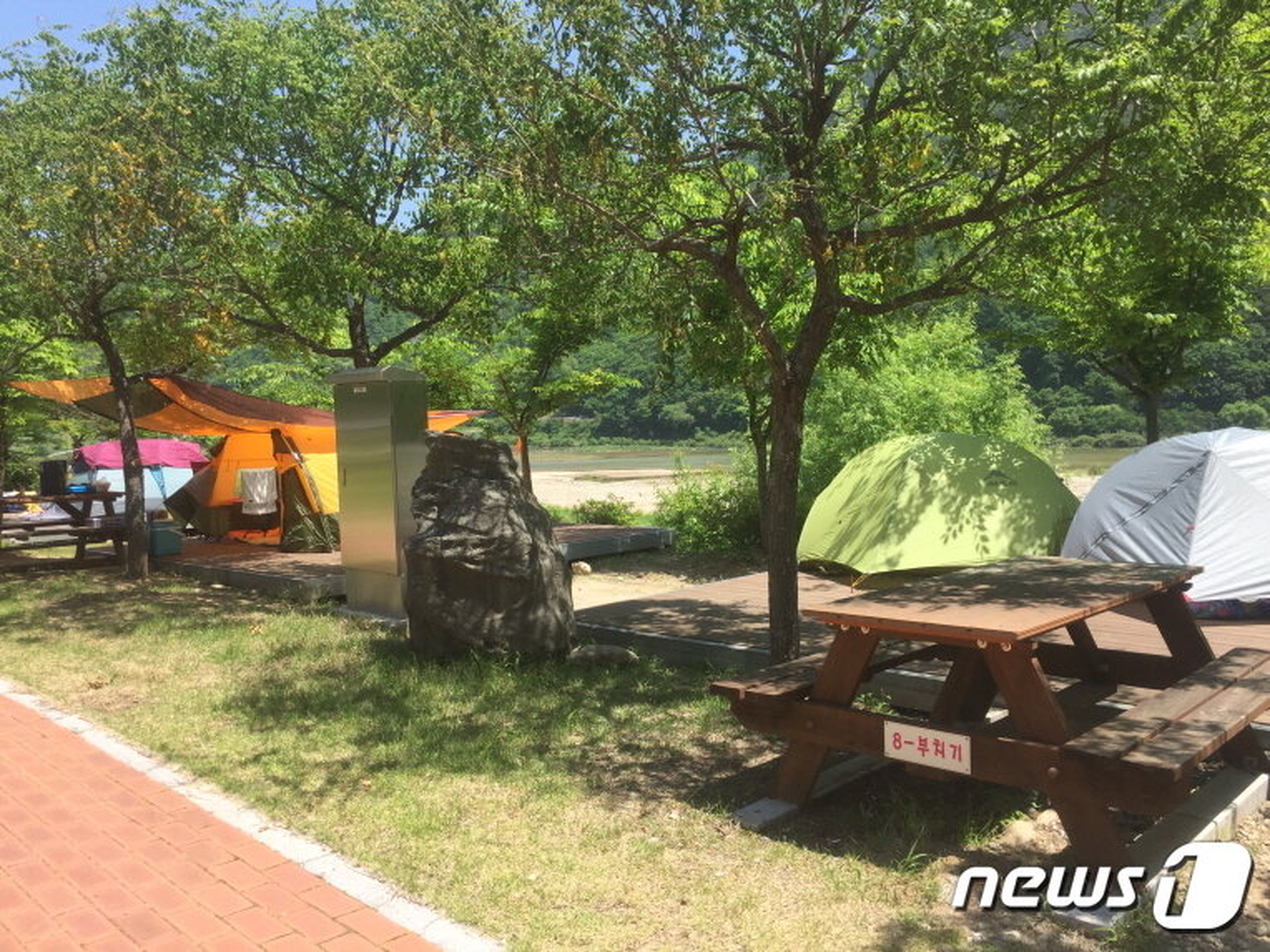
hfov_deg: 61.7
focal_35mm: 29
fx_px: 1064
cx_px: 635
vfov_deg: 48.2
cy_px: 476
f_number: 2.2
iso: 32
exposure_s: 1/1199
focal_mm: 4.15
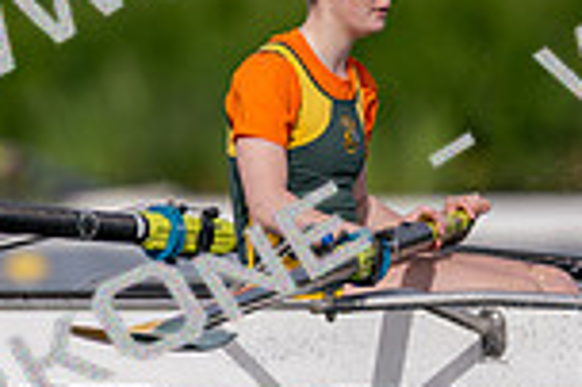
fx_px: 36981
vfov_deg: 0.6
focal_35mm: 2290
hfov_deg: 0.9
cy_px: 171
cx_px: 257
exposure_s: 1/2500
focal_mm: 600
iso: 220
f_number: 4
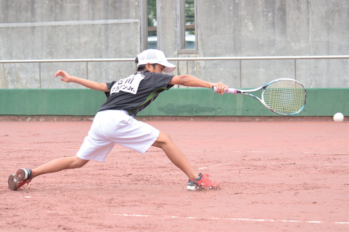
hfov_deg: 19.5
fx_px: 1018
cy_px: 116
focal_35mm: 105
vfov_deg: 13.0
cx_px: 174
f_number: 4.5
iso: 800
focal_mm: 70
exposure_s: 1/1600
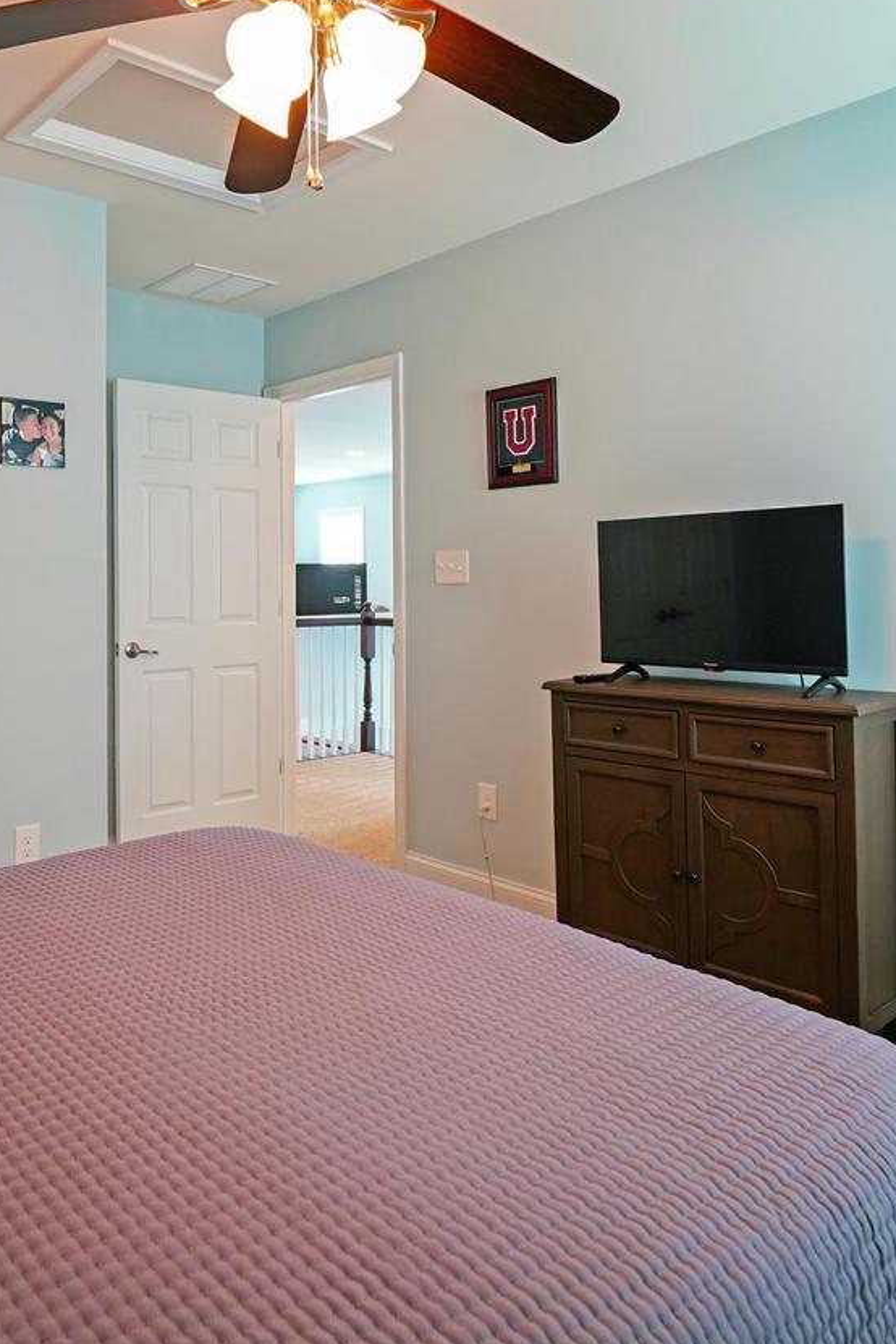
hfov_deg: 49.2
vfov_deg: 69.0
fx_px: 971
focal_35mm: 26
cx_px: 353
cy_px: 574
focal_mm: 10
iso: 320
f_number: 2.8
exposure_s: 1/30
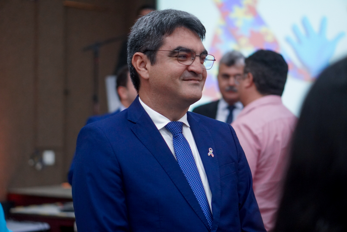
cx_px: 174
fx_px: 723
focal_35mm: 75
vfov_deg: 18.2
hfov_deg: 27.0
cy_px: 116
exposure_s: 1/160
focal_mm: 50
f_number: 1.8
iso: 2000
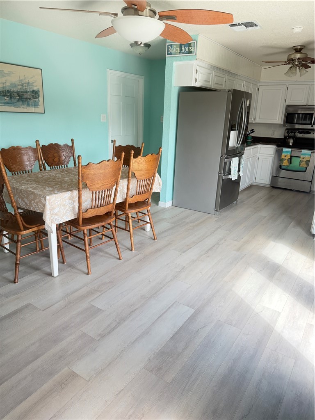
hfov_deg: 56.8
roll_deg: -1.7
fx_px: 291
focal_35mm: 24
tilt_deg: -18.2
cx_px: 158
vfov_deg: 71.6
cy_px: 210
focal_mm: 6.76
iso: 200
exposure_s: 1/121
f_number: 1.78
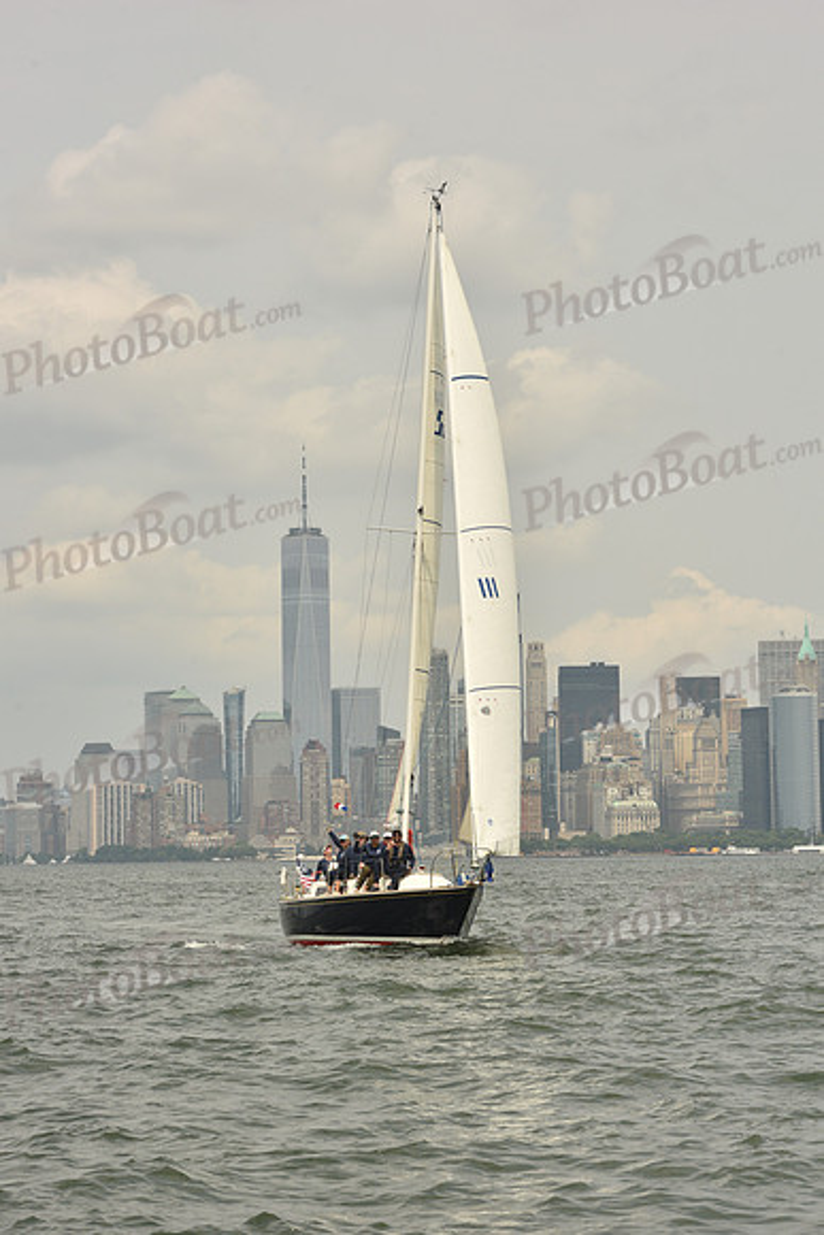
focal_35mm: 100
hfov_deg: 13.7
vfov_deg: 20.4
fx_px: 3431
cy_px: 618
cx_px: 412
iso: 250
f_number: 13
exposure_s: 1/640
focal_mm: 100
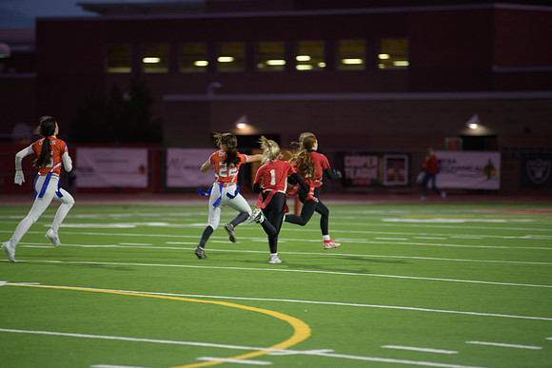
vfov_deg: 6.9
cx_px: 276
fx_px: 3067
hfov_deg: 10.3
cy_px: 184
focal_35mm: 200
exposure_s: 1/200
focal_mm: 200
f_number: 2.8
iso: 900
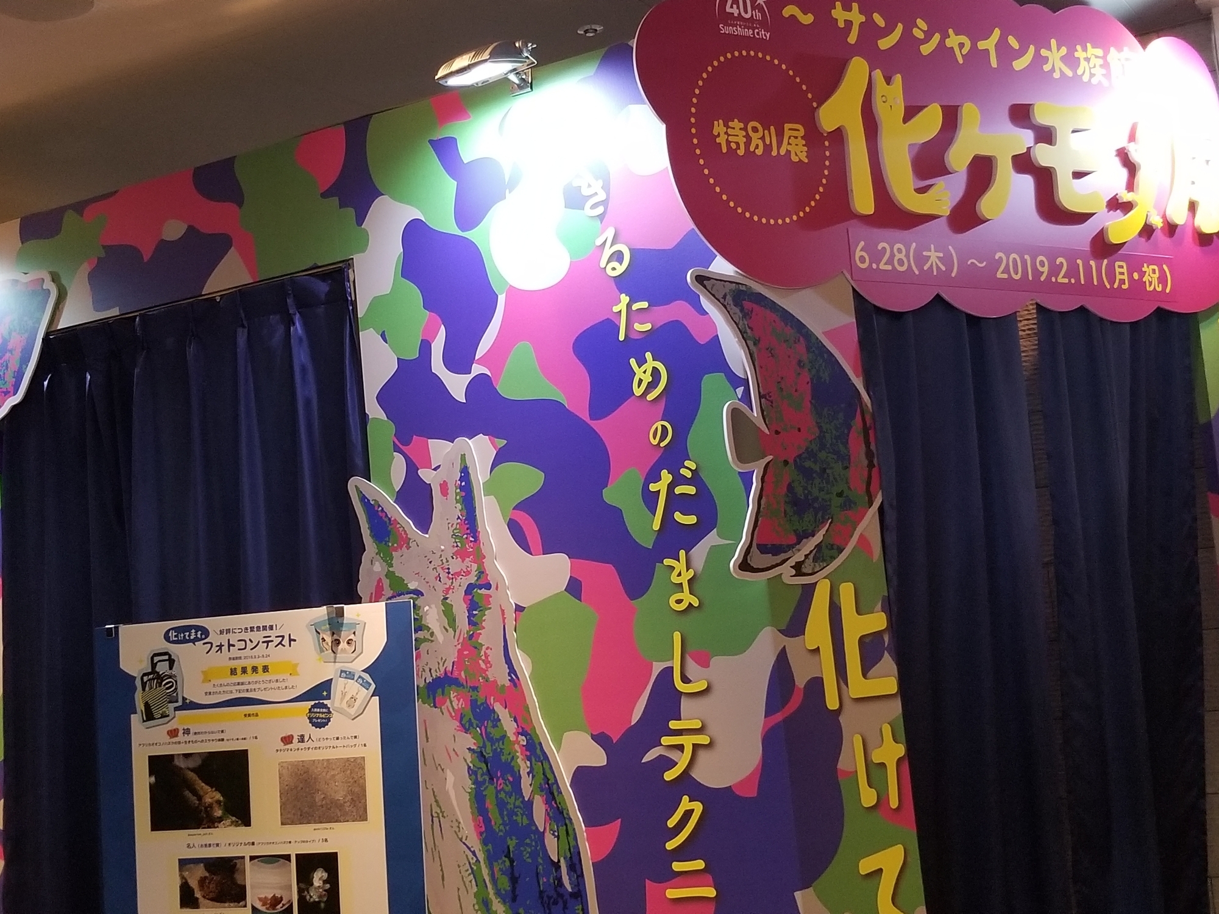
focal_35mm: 26
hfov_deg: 67.3
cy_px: 457
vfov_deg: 53.1
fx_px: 916
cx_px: 610
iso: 320
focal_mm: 4.25
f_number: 1.7
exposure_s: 1/100
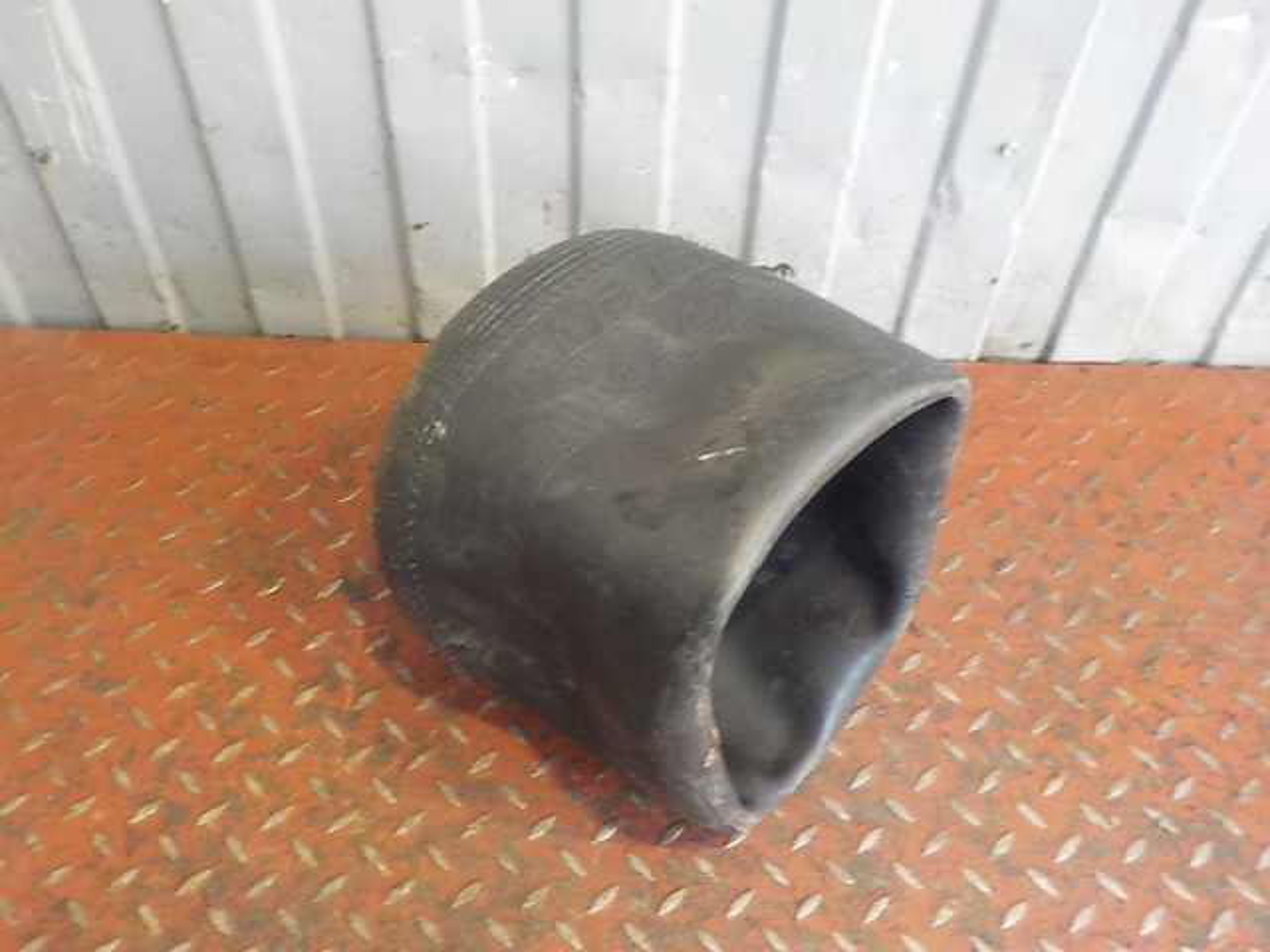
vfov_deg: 46.8
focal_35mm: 30
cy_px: 476
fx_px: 1101
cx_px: 635
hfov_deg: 60.0
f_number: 3.3
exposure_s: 1/20
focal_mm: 4.1
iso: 400
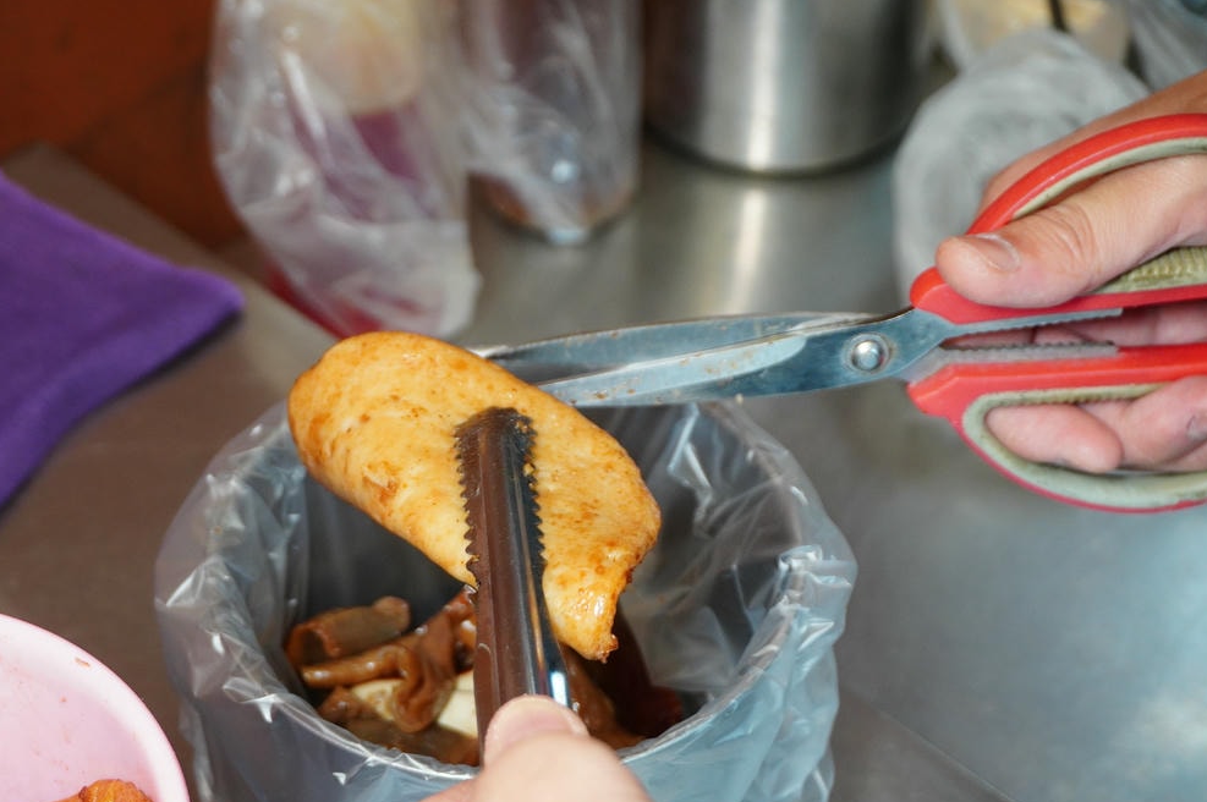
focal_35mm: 62
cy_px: 466
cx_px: 509
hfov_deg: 32.4
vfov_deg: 21.8
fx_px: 2077
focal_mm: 34
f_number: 5
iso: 1000
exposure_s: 1/60
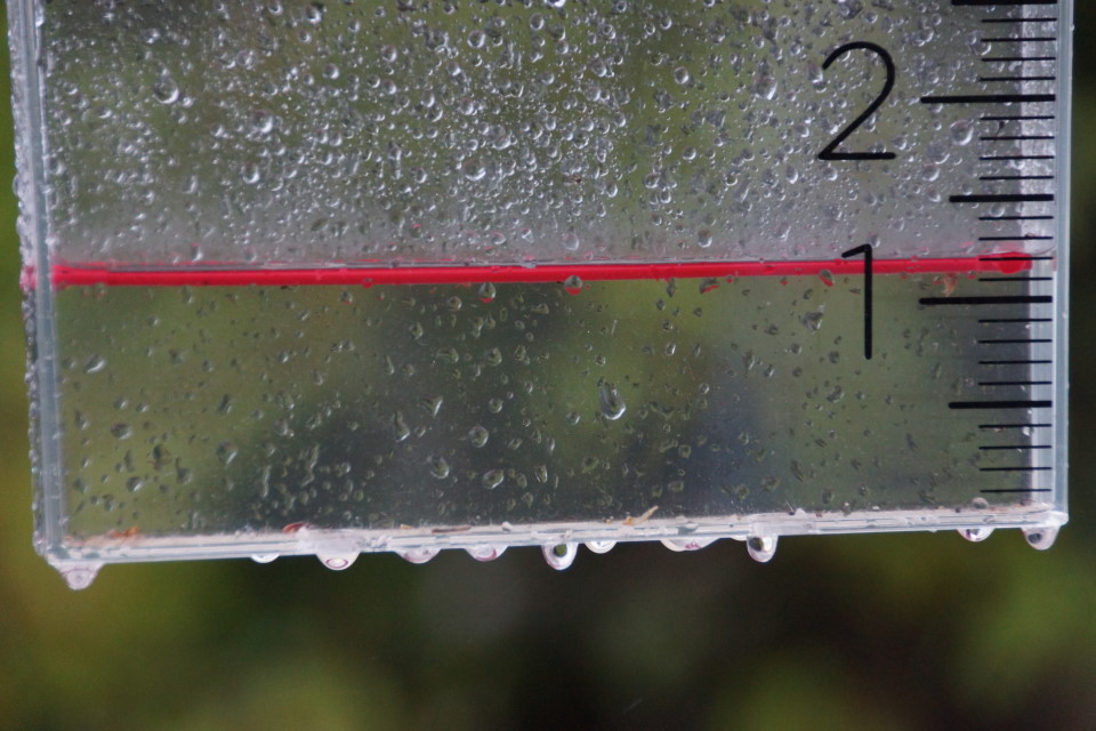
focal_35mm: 210
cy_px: 366
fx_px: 6393
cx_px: 548
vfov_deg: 6.5
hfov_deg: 9.8
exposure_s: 1/50
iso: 1600
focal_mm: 140
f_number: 5.6
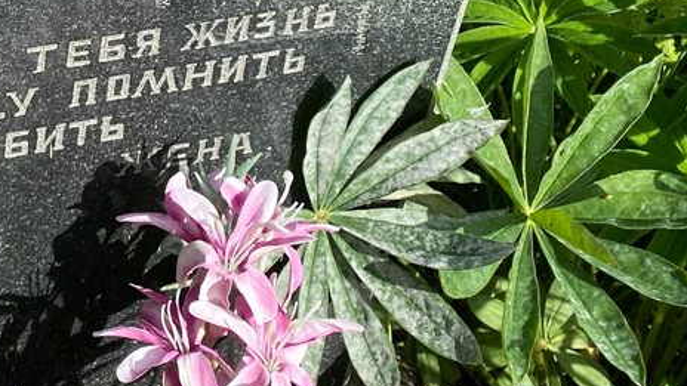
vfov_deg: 12.6
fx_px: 1603
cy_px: -285
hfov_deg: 22.6
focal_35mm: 88
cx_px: -93
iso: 32
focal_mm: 4.25
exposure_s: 1/1232
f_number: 1.8
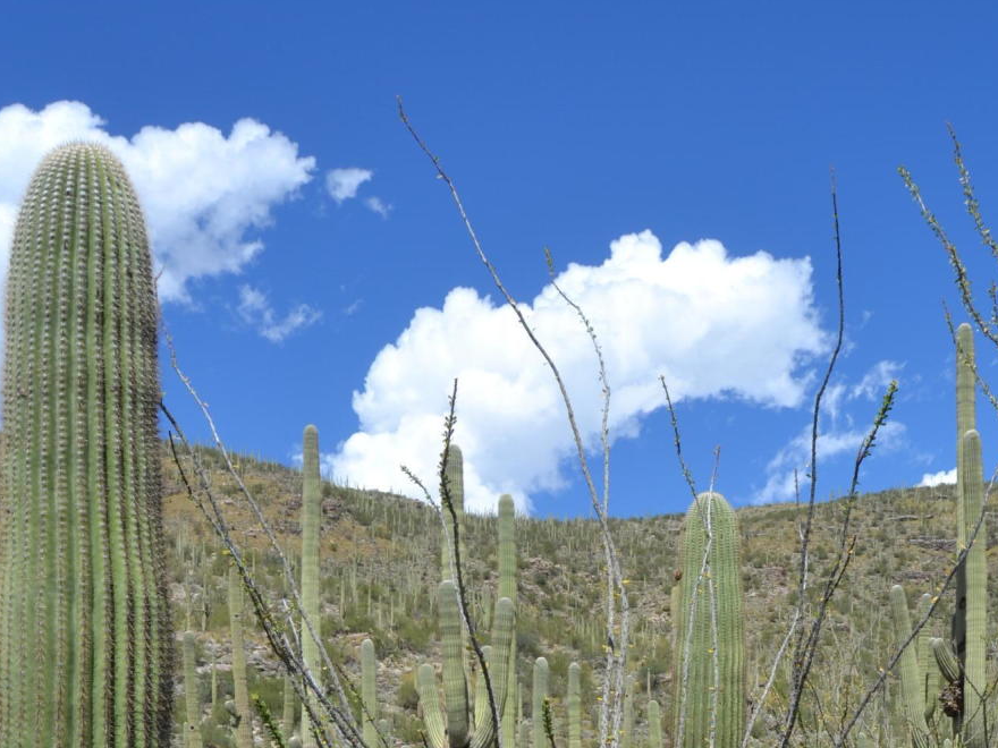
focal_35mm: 59
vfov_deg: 21.6
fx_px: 1701
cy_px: 1056
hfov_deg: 32.5
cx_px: 623
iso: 100
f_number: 9
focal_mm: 18
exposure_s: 1/320
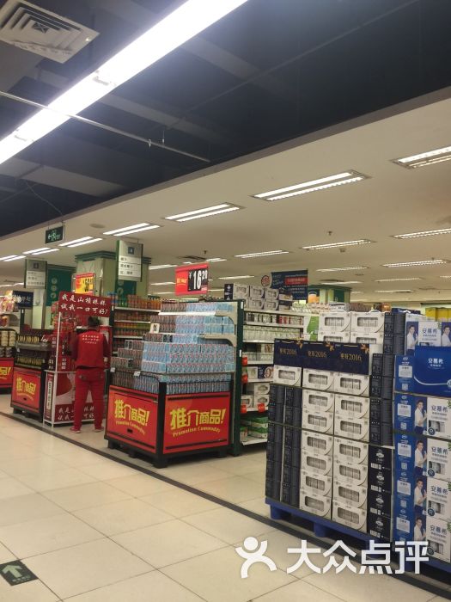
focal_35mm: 29
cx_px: 226
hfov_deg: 48.2
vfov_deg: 61.7
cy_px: 301
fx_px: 504
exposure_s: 1/33
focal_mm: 4.15
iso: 40
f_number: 2.2
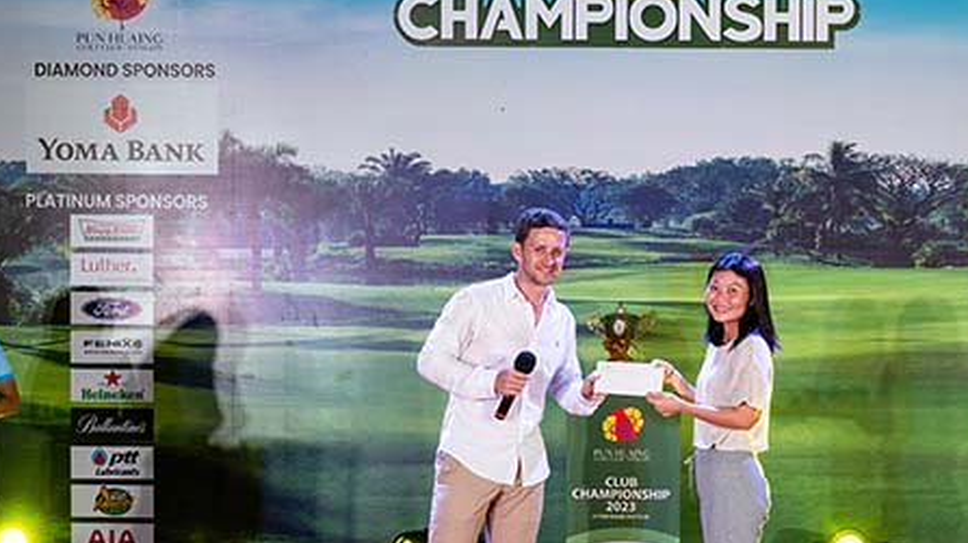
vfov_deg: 22.1
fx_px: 1385
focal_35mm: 54
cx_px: 576
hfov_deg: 38.4
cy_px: 201
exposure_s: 1/200
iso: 360
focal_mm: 24
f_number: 4
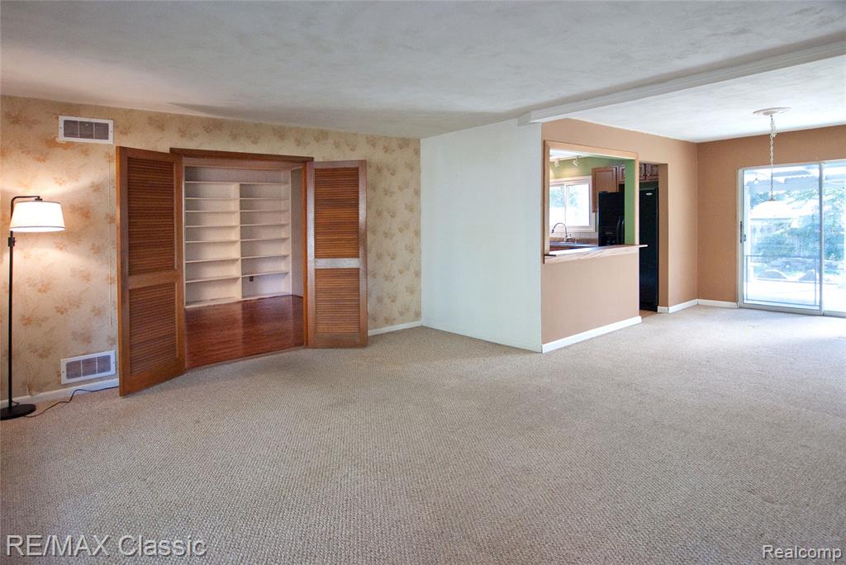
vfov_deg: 62.0
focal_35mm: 20
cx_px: 423
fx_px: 470
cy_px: 282
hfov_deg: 83.9
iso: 800
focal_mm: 13
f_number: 3.5
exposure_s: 1/60
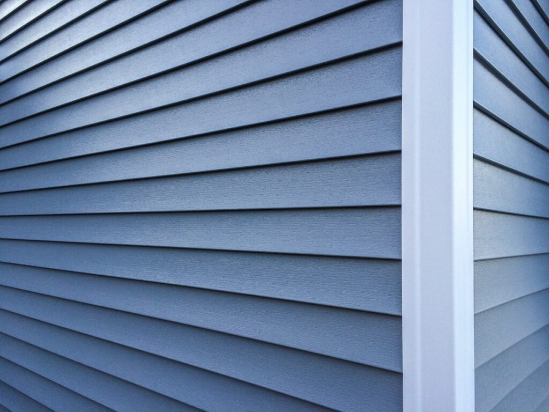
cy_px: 206
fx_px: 460
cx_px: 274
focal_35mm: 29
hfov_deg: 61.7
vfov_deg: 48.2
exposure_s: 1/240
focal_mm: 4.2
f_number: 2.2
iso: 32
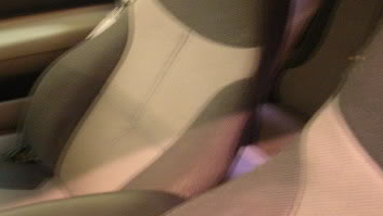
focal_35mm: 60
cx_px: 138
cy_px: 94
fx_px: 610
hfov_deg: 34.6
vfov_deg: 20.1
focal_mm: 5.8
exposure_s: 1.5
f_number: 2.8
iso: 200
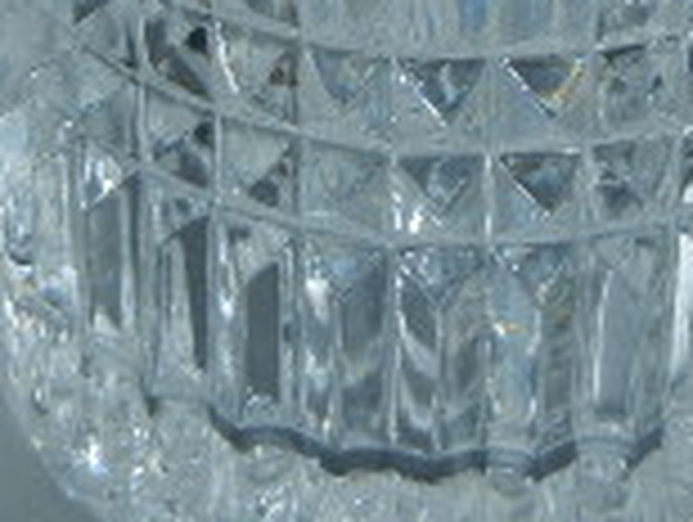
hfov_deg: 9.1
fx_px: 4331
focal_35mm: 216
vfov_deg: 6.8
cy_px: -342
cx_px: 428
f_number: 3.9
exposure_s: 1/59
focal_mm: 9.3
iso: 160
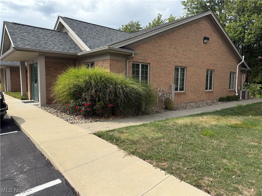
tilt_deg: -5.0
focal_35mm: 24
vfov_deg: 56.8
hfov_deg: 71.6
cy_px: 98
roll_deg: -0.5
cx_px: 131
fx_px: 182
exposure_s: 1/4167
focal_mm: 6.76
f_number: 1.78
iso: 80
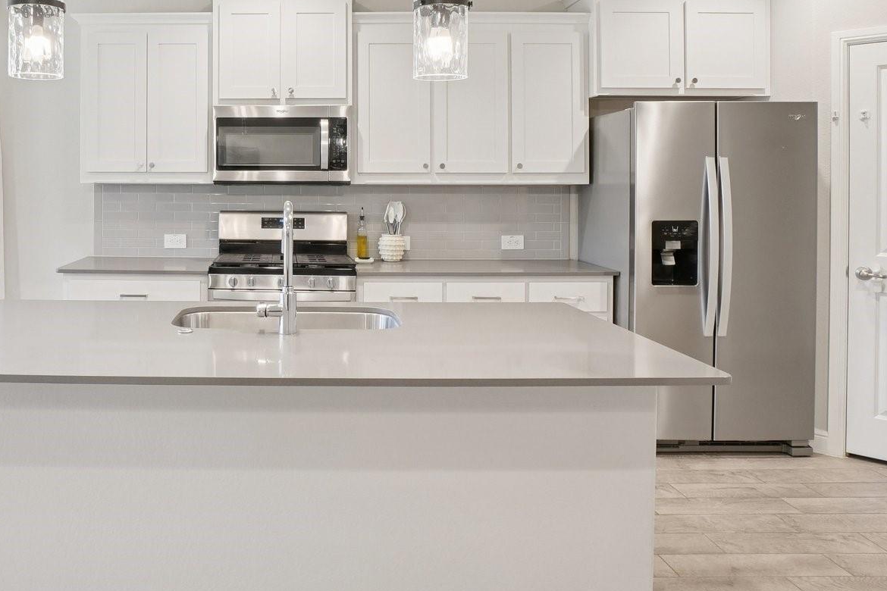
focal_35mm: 28
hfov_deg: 63.5
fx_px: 690
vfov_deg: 45.7
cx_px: 284
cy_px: 196
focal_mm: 11
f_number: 8
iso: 400
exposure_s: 1/20
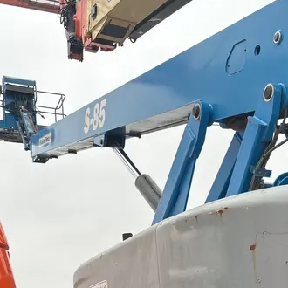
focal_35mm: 51
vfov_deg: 31.0
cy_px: 286
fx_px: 480
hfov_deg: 33.0
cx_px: 198
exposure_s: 1/675
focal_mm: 5.96
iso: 50
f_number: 1.6
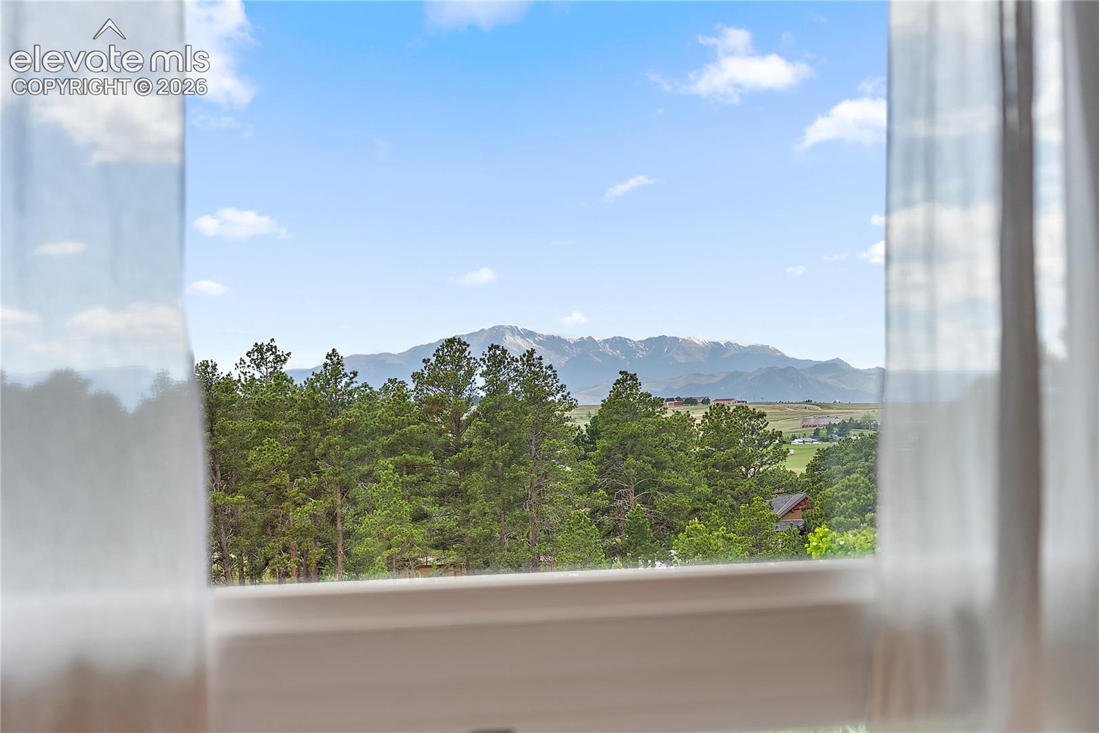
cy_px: 366
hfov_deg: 31.4
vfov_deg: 21.2
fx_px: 1954
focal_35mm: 64
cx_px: 550
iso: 100
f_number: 2.8
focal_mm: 43
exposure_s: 1/100
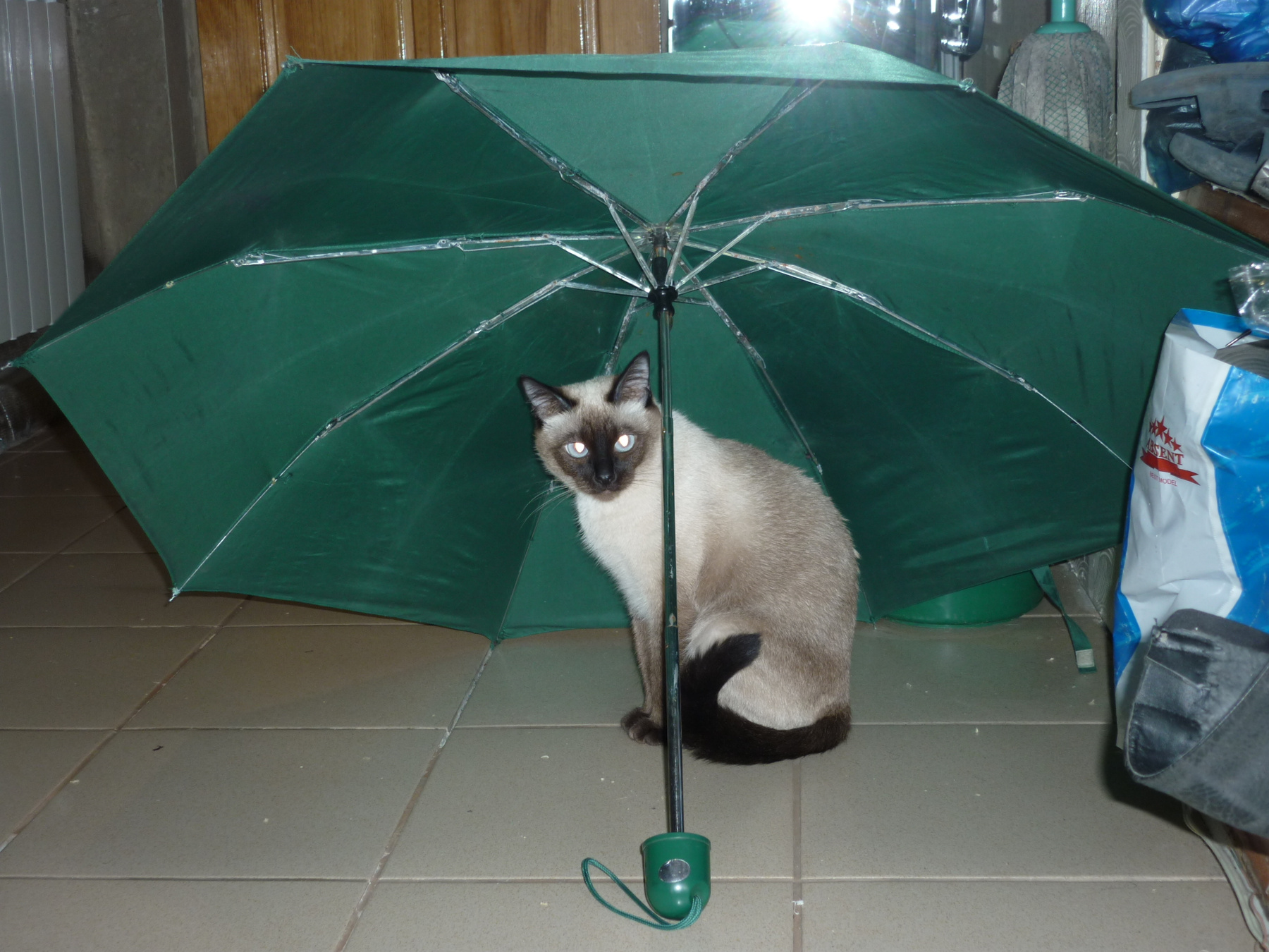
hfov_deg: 39.7
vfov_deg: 30.3
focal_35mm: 48
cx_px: 634
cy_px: 476
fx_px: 1760
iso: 100
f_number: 3.2
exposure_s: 1/30
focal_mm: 8
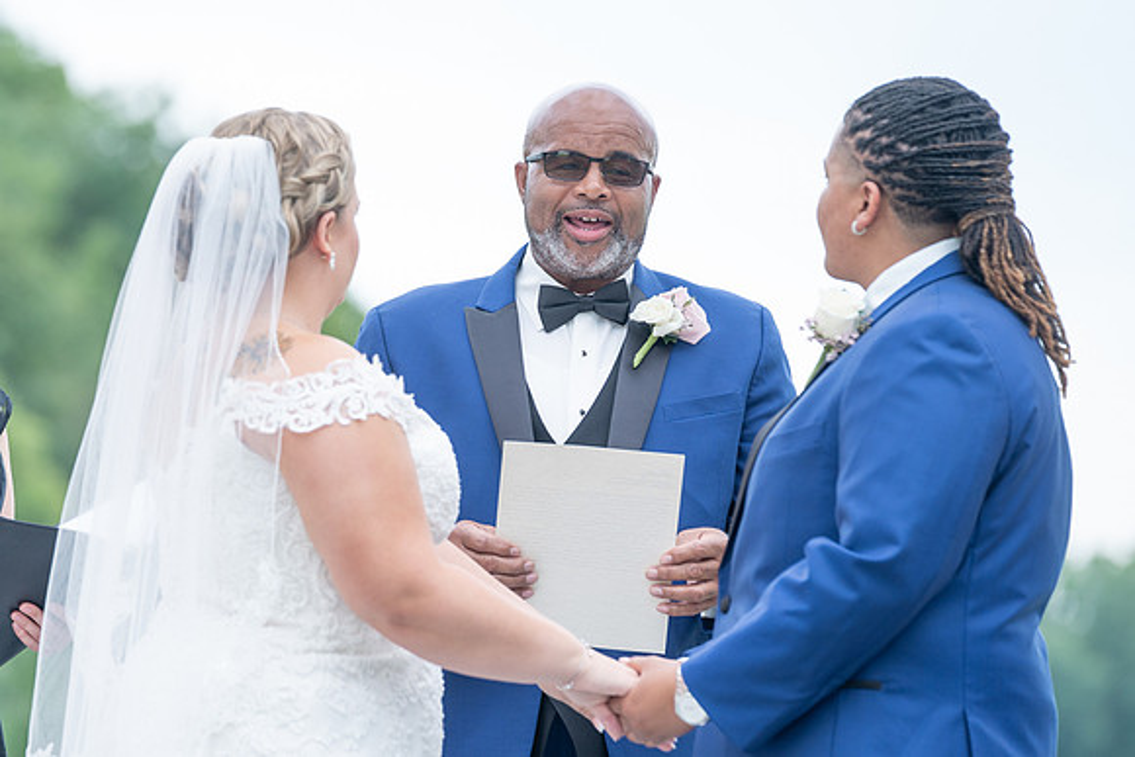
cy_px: 393
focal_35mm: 272
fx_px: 8590
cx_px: 346
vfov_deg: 5.0
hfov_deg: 7.6
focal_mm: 184
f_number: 4
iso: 160
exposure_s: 1/200
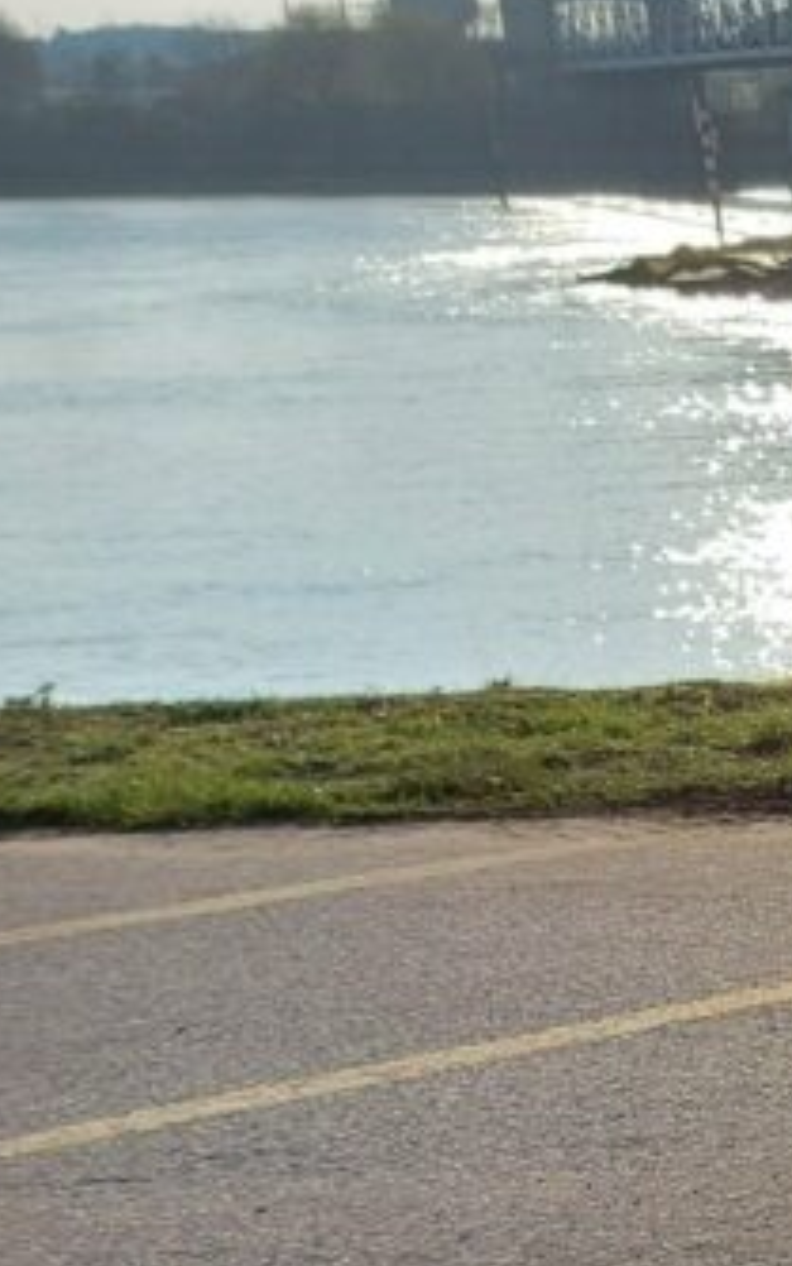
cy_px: 1111
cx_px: 1880
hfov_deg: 12.9
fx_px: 2691
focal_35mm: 78
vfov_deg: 25.7
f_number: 1.8
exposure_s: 1/513
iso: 32
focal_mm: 5.23
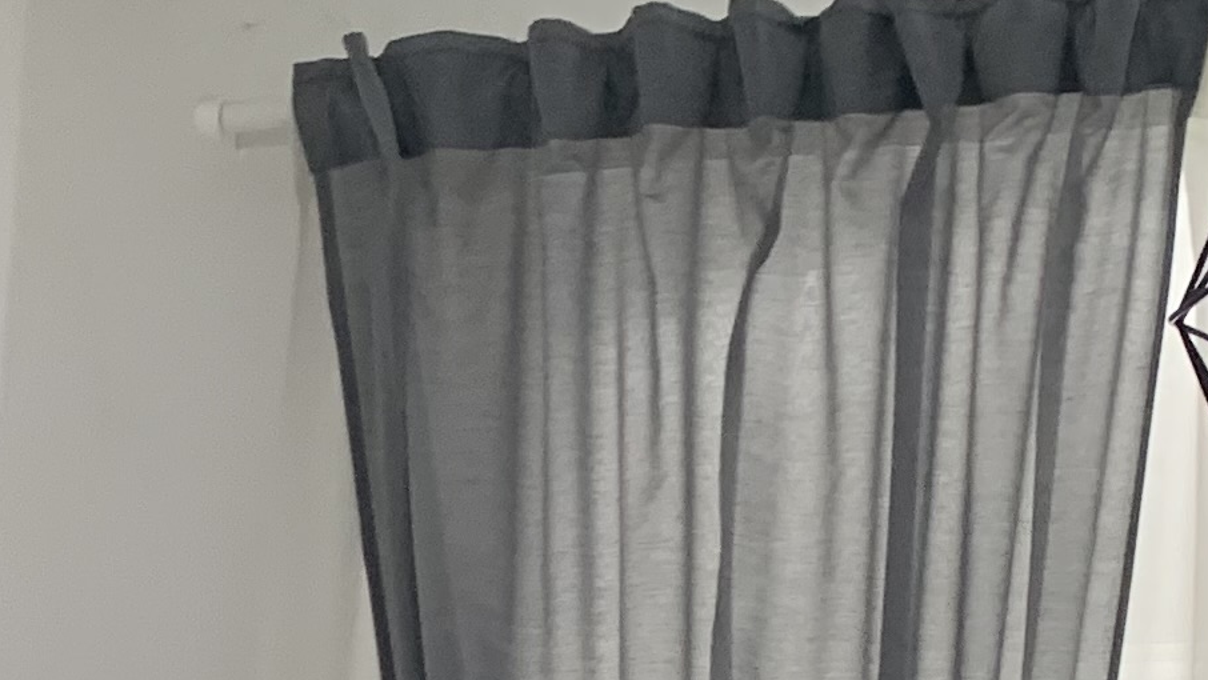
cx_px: -140
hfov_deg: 16.5
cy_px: 1536
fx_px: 4037
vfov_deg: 8.9
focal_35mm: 126
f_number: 1.8
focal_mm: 4.25
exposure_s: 1/97
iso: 100
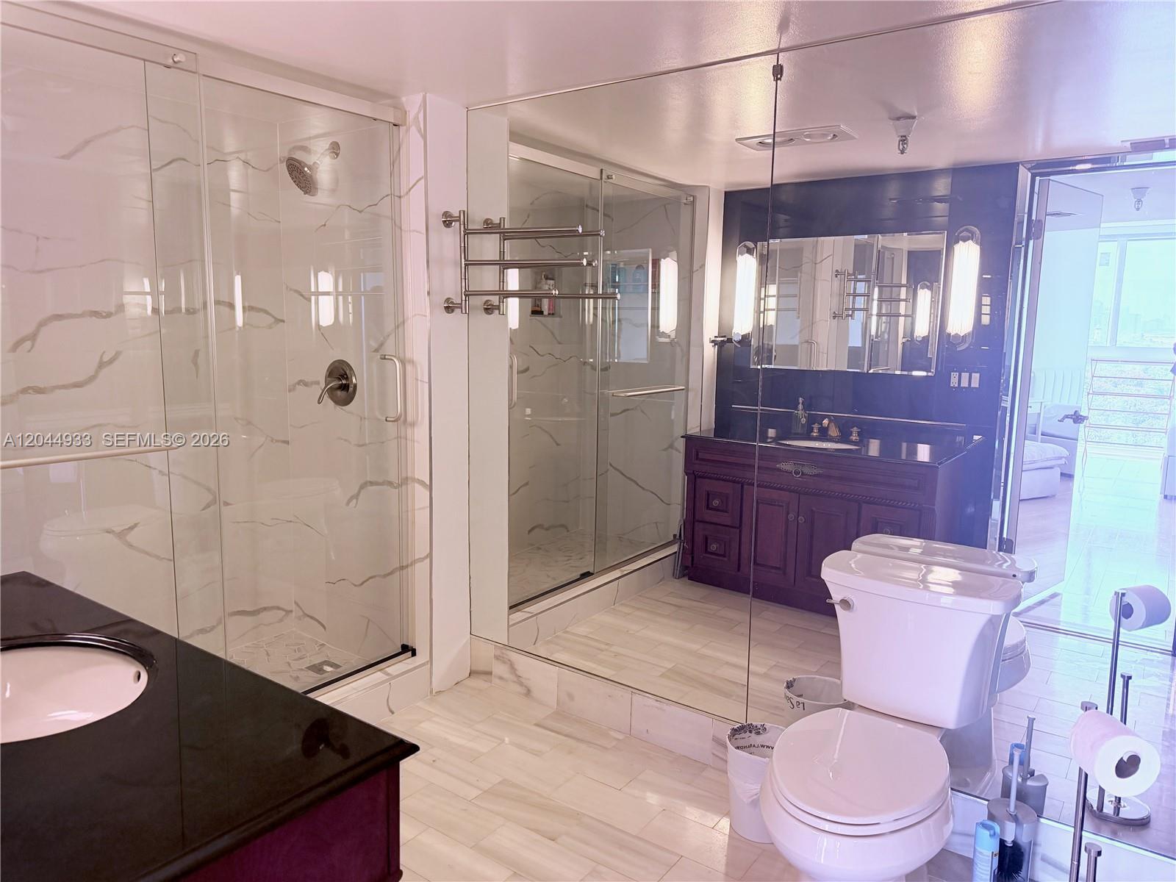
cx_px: 588
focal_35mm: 24
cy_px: 441
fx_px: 815
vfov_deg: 56.8
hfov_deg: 71.6
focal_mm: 6.76
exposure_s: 1/167
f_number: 1.78
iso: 200
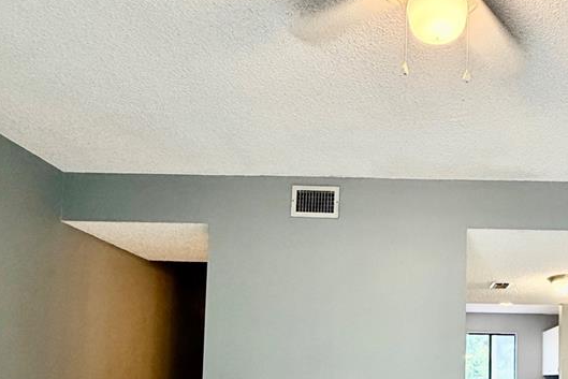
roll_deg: -1.2
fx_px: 521
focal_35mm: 33
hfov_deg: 54.6
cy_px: 362
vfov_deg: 36.7
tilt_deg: +2.8
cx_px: 425
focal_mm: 2.22
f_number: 2.2
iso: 250
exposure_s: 1/120
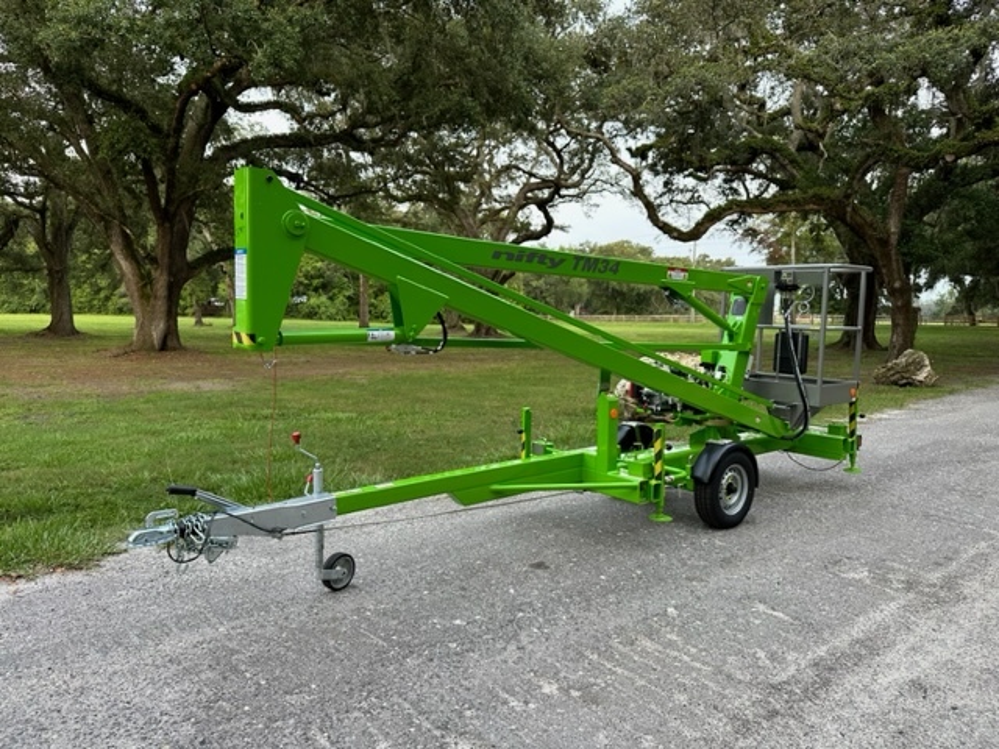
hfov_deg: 71.6
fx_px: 693
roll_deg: -0.4
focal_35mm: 24
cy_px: 374
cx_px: 500
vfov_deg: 56.8
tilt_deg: -5.0
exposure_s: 1/121
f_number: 1.78
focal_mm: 6.86
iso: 100
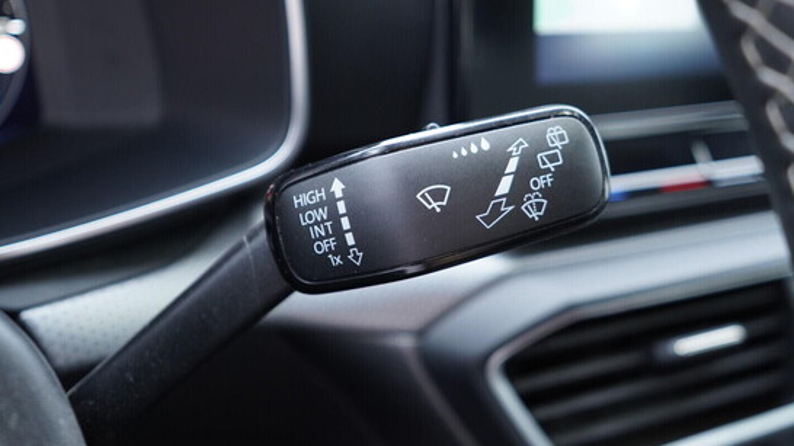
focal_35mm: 38
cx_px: 397
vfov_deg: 31.1
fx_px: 800
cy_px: 194
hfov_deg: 52.8
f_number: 2.8
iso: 640
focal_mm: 24
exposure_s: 1/40
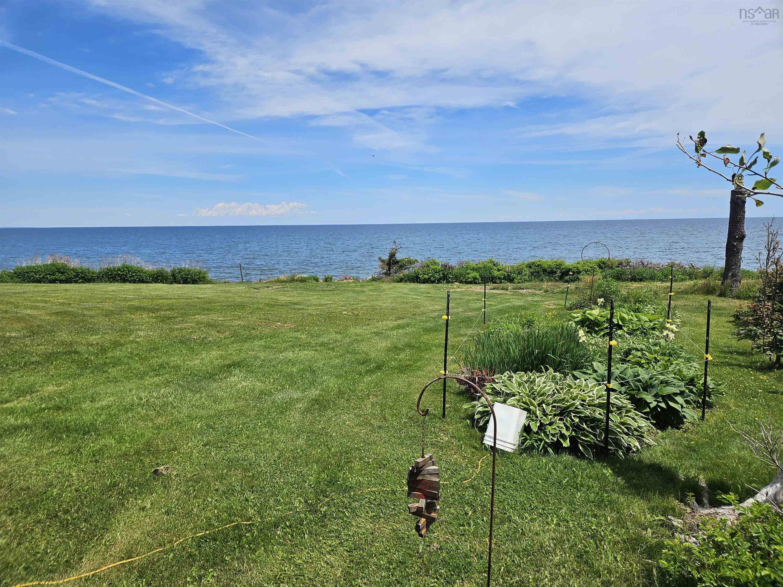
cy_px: 294
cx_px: 392
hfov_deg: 73.9
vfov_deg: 58.9
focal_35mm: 23
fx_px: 520
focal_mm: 5.4
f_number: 1.8
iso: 25
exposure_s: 1/3819
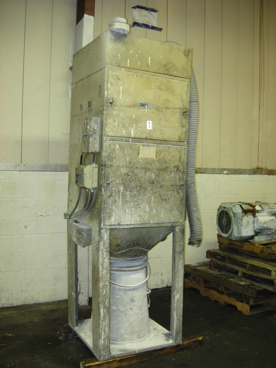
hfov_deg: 39.7
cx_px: 138
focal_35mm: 36
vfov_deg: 51.4
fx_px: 383
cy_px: 184
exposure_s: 1/26.1
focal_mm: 7.5
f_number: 2.7
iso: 178
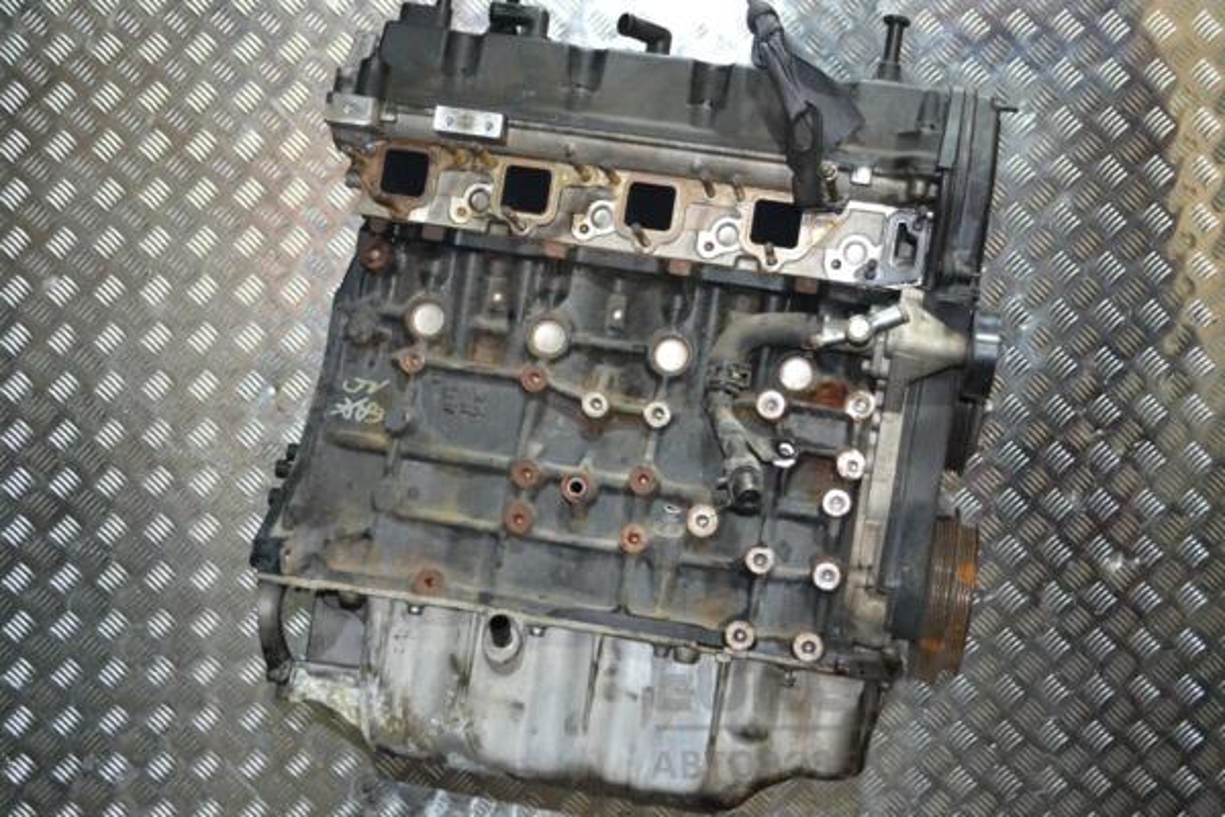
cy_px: 408
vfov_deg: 28.1
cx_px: 612
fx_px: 1633
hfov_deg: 41.1
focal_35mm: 48
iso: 2200
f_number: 4.8
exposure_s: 1/60
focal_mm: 32
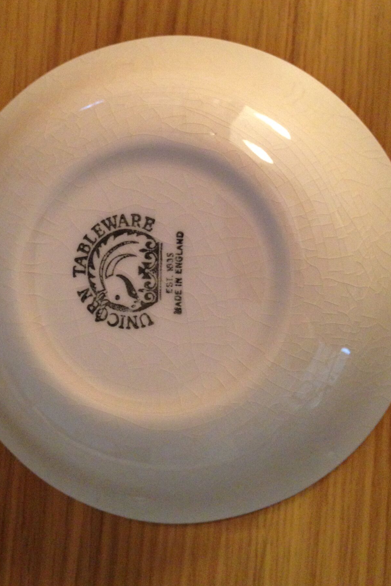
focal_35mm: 39
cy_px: 268
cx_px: 159
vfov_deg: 49.5
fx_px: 635
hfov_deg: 34.1
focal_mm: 4.12
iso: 400
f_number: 2.4
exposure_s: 1/20
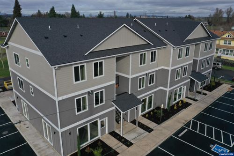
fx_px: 182
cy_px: 78
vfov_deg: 46.4
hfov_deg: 65.5
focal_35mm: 28
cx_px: 117
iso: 100
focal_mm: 10.26
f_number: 6.3
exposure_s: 1/500
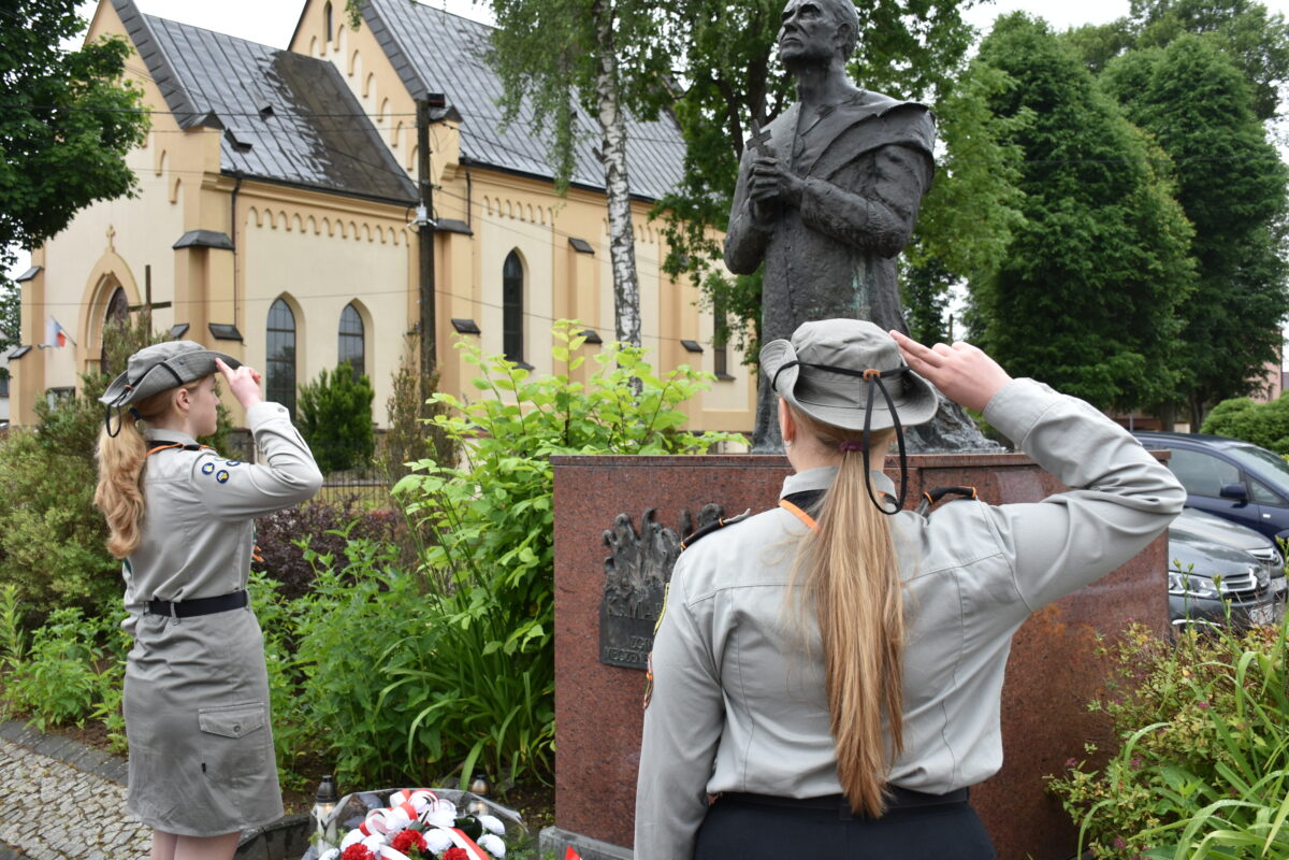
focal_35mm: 36
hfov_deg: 53.1
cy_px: 430
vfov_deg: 36.9
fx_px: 1289
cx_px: 644
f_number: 6.3
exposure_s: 1/160
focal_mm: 24
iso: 400
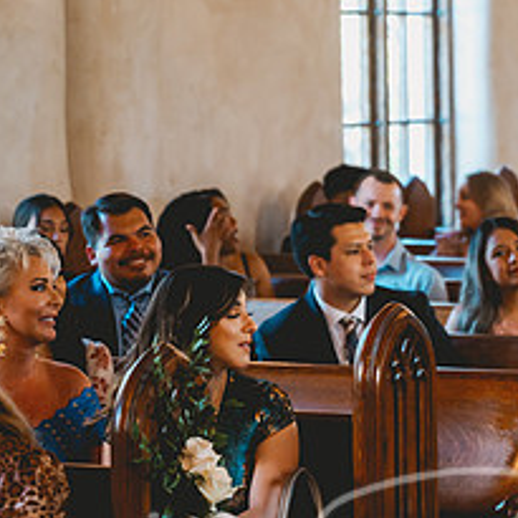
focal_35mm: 168
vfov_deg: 10.4
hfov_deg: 10.3
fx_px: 2844
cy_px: 283
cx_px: 566
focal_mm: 70
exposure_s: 1/160
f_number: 2.8
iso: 1600
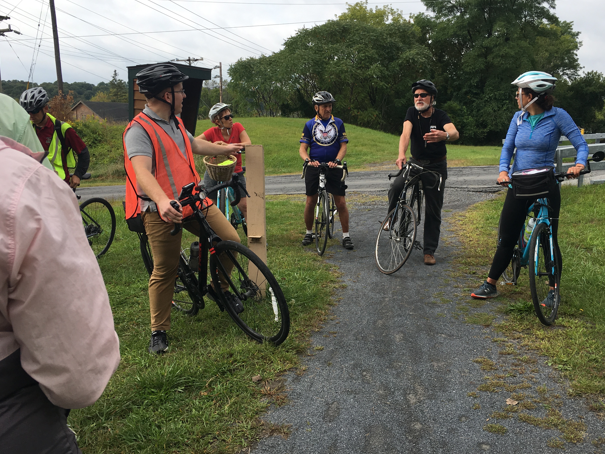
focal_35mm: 34
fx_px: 594
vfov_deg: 41.8
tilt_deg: -8.8
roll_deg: -0.5
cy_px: 233
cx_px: 339
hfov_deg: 53.8
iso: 25
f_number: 2.2
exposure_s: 1/699
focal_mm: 4.15
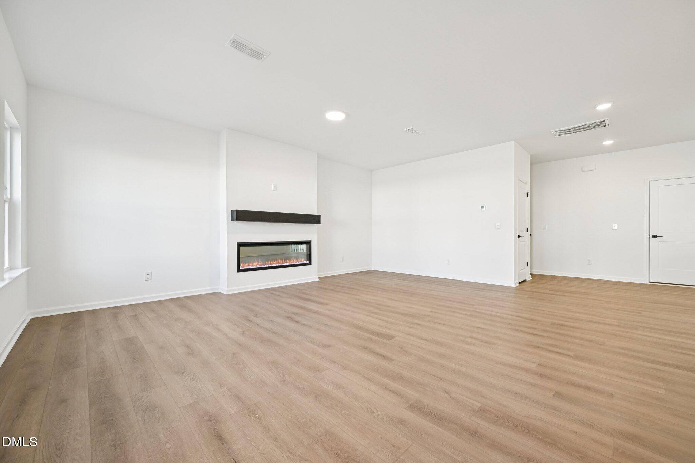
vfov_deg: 81.2
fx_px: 270
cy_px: 232
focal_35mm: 14
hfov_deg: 104.3
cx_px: 348
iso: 180
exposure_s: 1/15
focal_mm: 14
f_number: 8
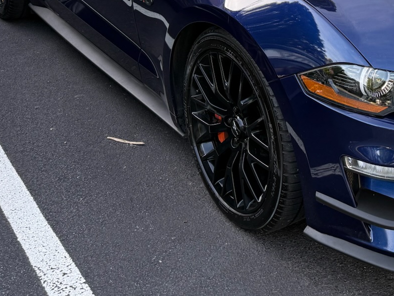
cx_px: 392
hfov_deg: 29.2
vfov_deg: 22.1
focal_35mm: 62
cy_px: -46
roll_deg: +0.0
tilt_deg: -12.7
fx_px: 706
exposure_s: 1/326
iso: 100
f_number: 1.78
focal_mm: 6.76
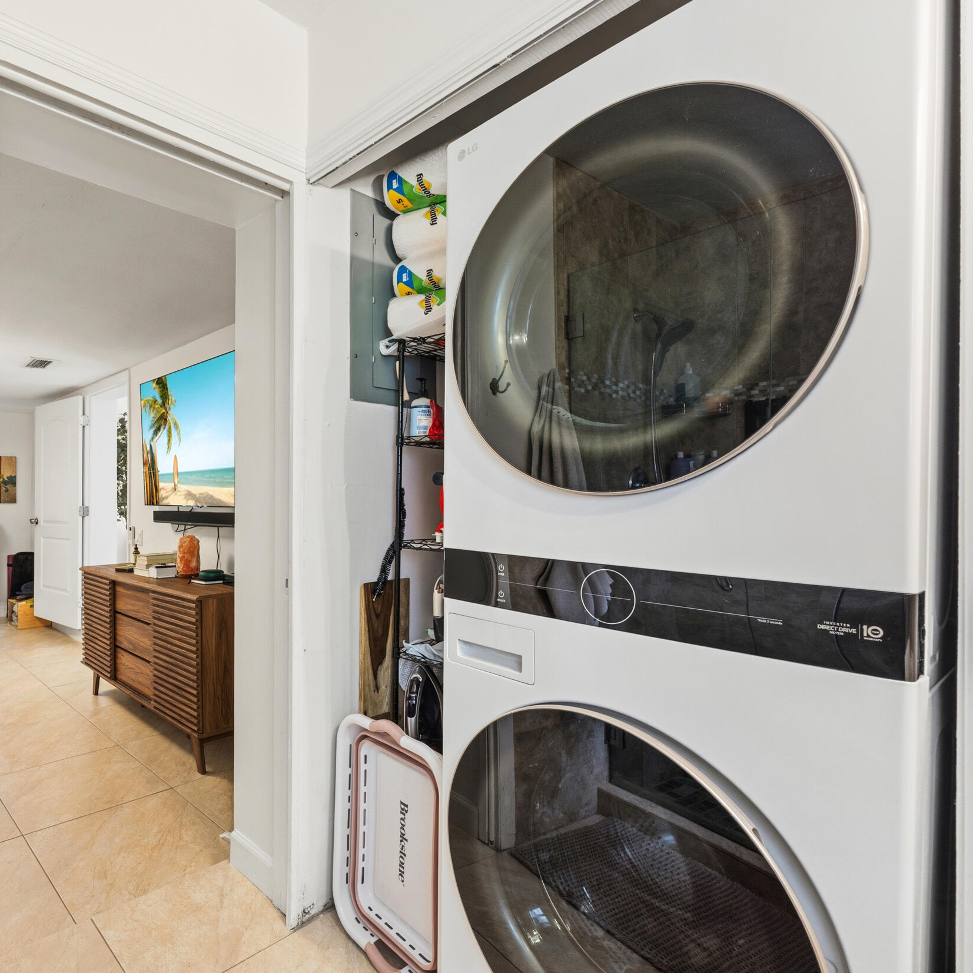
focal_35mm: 18
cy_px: 486
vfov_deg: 80.7
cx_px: 299
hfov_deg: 77.2
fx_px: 572
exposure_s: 1/1.67
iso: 250
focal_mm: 14
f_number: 9
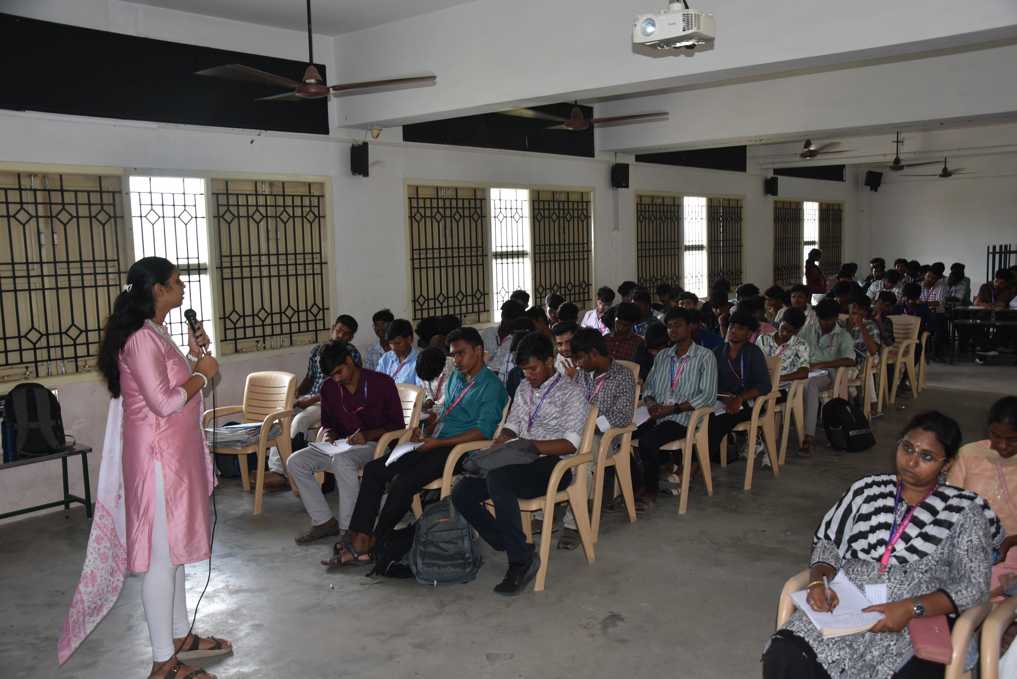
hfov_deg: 57.2
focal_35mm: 33
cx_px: 508
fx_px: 932
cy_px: 340
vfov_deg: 40.0
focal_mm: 22
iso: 400
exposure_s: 1/60
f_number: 3.8
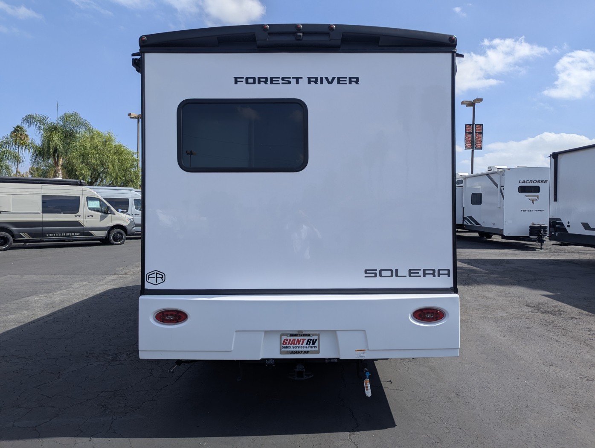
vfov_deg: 56.9
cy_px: 224
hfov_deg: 71.5
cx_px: 298
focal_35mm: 24
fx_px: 413
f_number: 1.85
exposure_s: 1/2309
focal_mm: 6.81
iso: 43
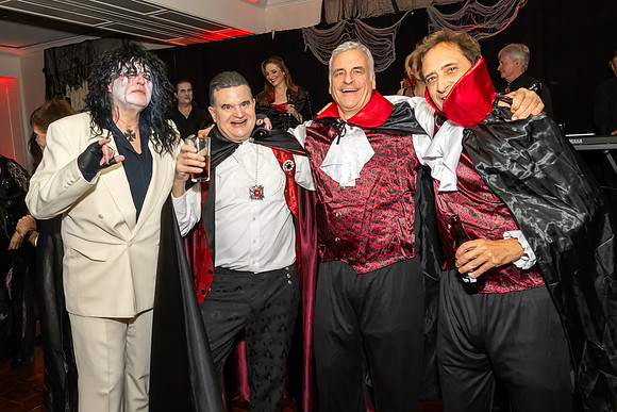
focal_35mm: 28
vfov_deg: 45.7
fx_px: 488
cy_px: 189
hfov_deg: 64.3
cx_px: 266
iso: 800
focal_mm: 17
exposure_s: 1/250
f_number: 8
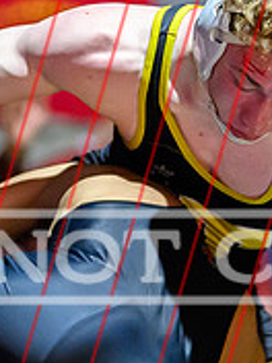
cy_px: 326
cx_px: 277
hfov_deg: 2.4
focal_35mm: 628
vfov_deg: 3.2
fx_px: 6579
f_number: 2
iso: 8000
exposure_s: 1/500
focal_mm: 135
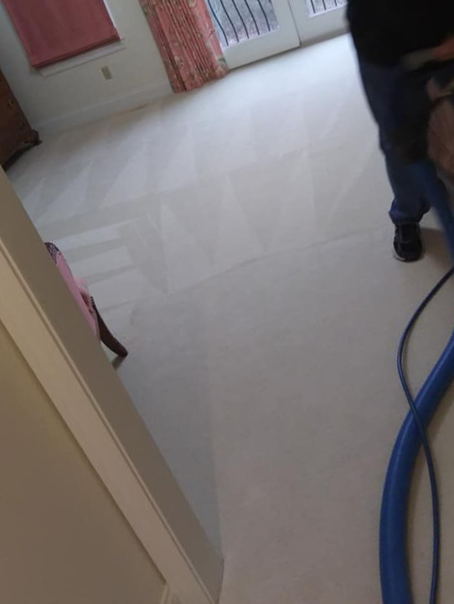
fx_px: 489
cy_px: 302
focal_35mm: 28
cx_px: 227
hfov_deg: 49.8
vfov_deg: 63.4
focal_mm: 4
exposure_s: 1/3546
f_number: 1.8
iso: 20
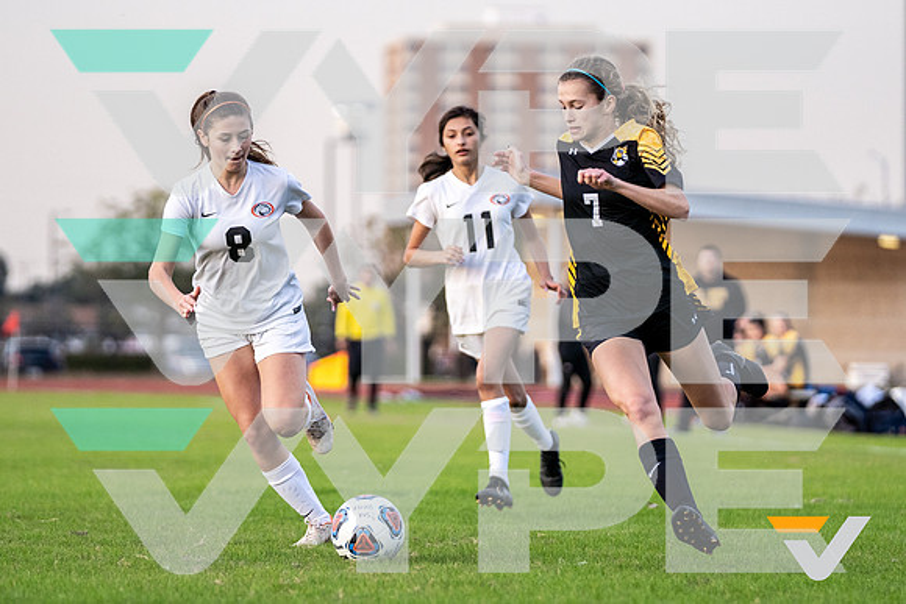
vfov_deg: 6.0
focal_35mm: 229
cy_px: 352
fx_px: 5772
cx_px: 440
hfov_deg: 9.0
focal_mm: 150
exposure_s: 1/2000
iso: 640
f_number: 2.8
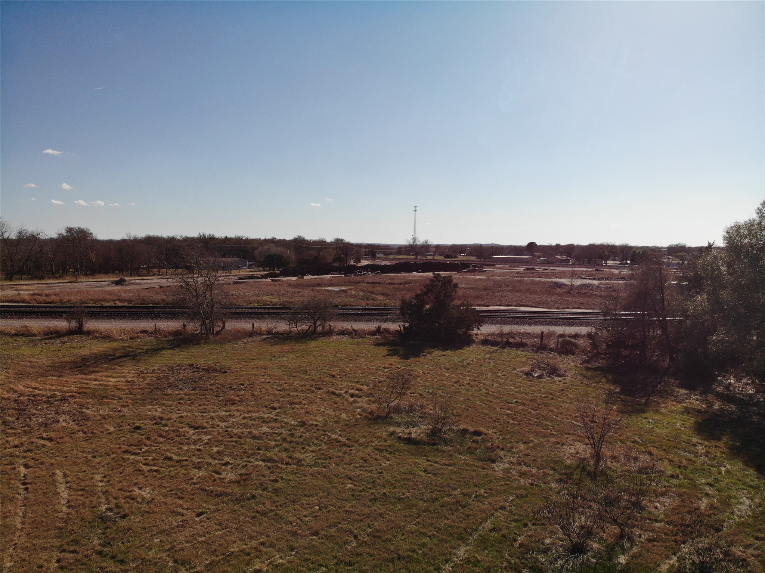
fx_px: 530
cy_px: 286
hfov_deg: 71.6
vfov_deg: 56.8
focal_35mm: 24
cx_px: 382
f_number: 2.8
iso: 100
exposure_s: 1/347
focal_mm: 4.5
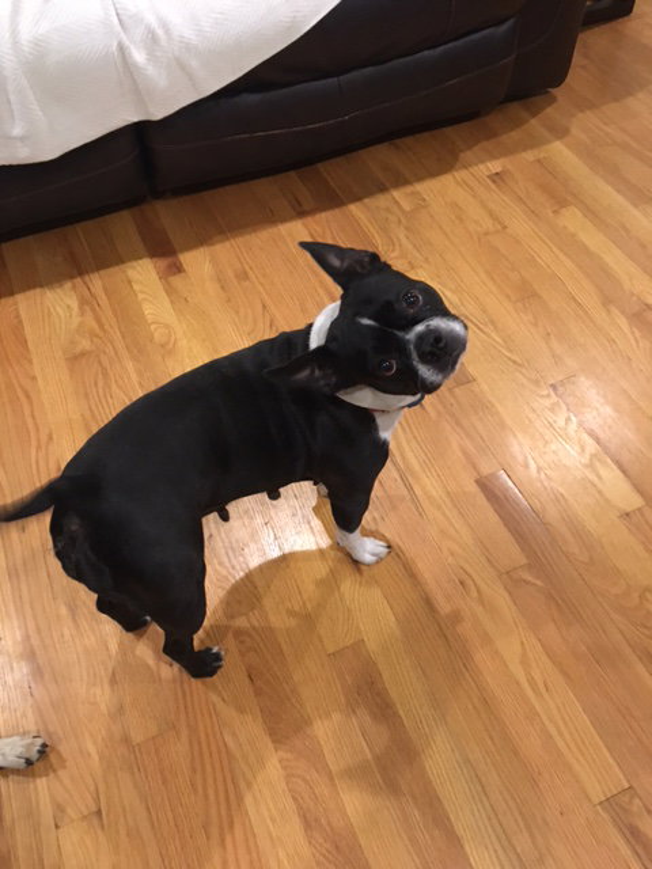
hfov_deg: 48.2
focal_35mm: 29
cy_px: 434
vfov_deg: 61.7
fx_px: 728
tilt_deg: -54.4
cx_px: 326
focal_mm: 4.15
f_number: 2.2
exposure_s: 1/15
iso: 400
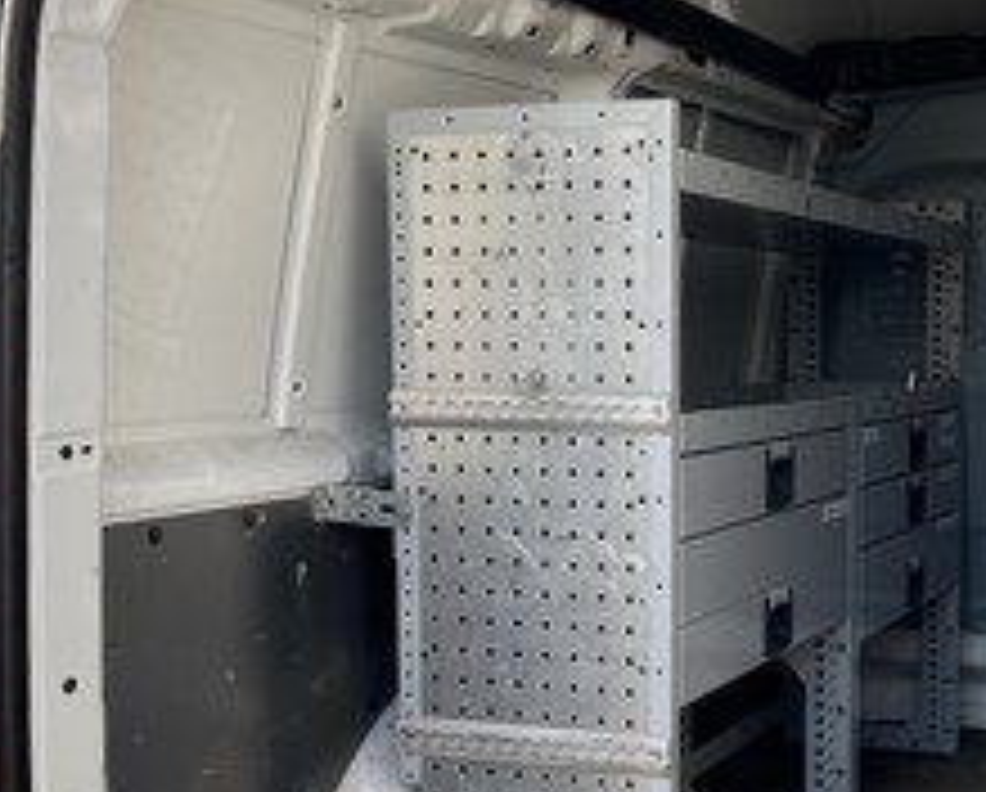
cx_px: 738
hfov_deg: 31.3
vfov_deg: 25.7
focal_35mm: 59
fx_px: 1725
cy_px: 529
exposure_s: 1/546
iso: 32
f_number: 1.8
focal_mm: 4.25
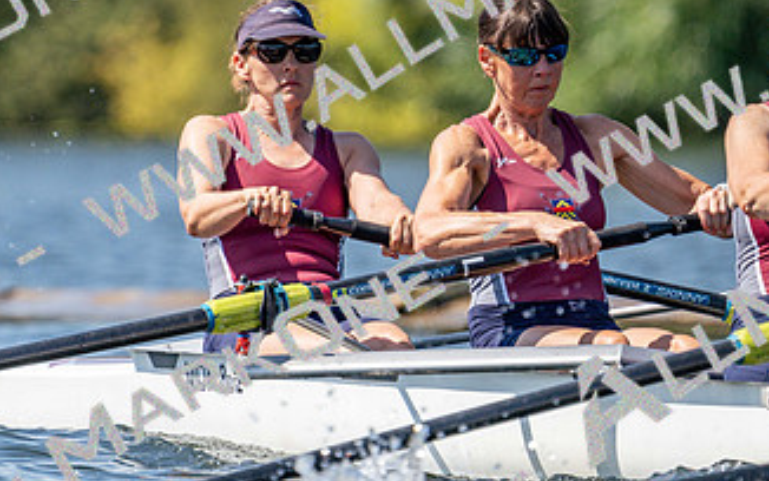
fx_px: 22810
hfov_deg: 1.9
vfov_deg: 1.2
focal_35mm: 1088
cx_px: 375
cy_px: 244
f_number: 6.3
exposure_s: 1/2000
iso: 400
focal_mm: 600
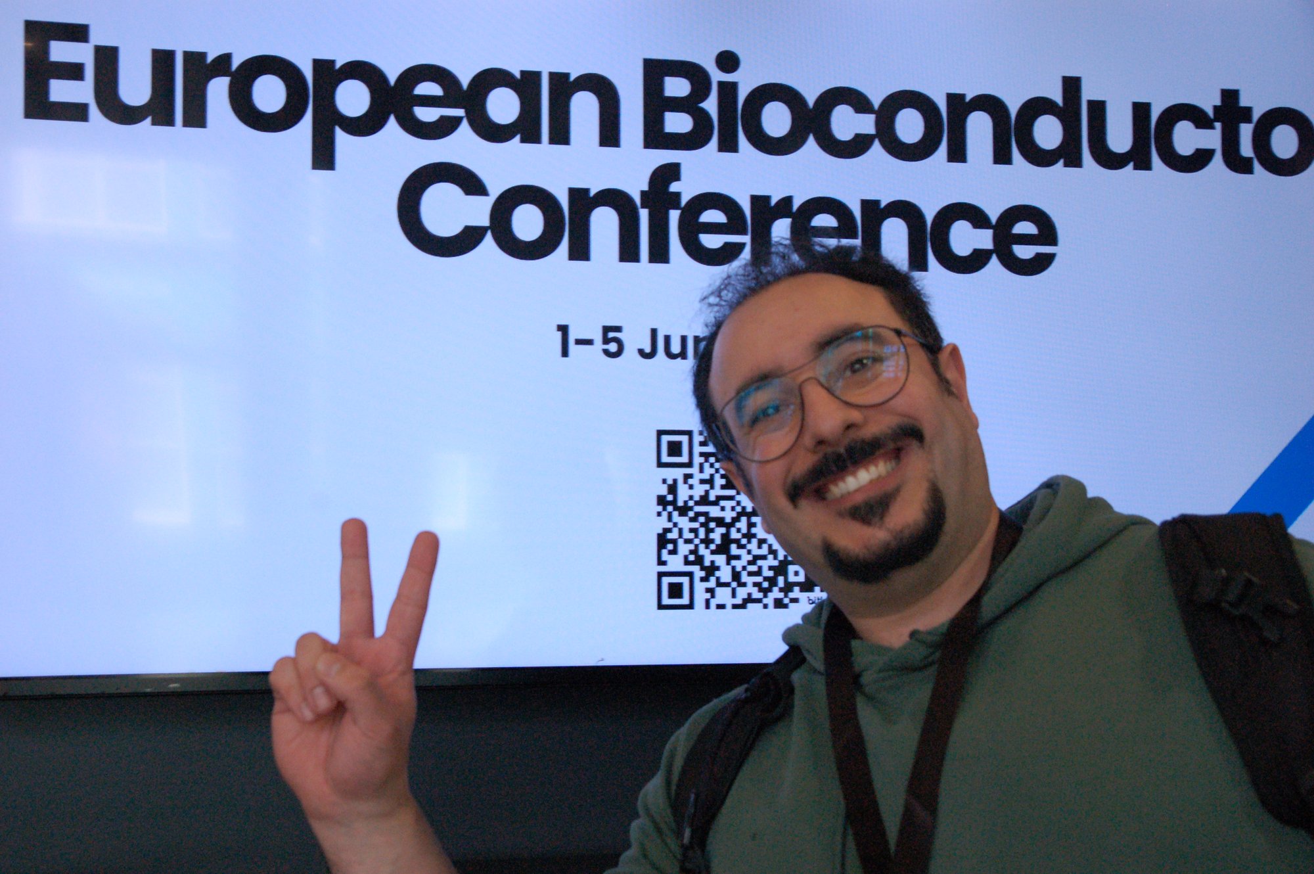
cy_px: 437
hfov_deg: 43.6
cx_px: 657
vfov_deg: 29.8
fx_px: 1641
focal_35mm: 45
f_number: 7.1
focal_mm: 30
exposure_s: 1/125
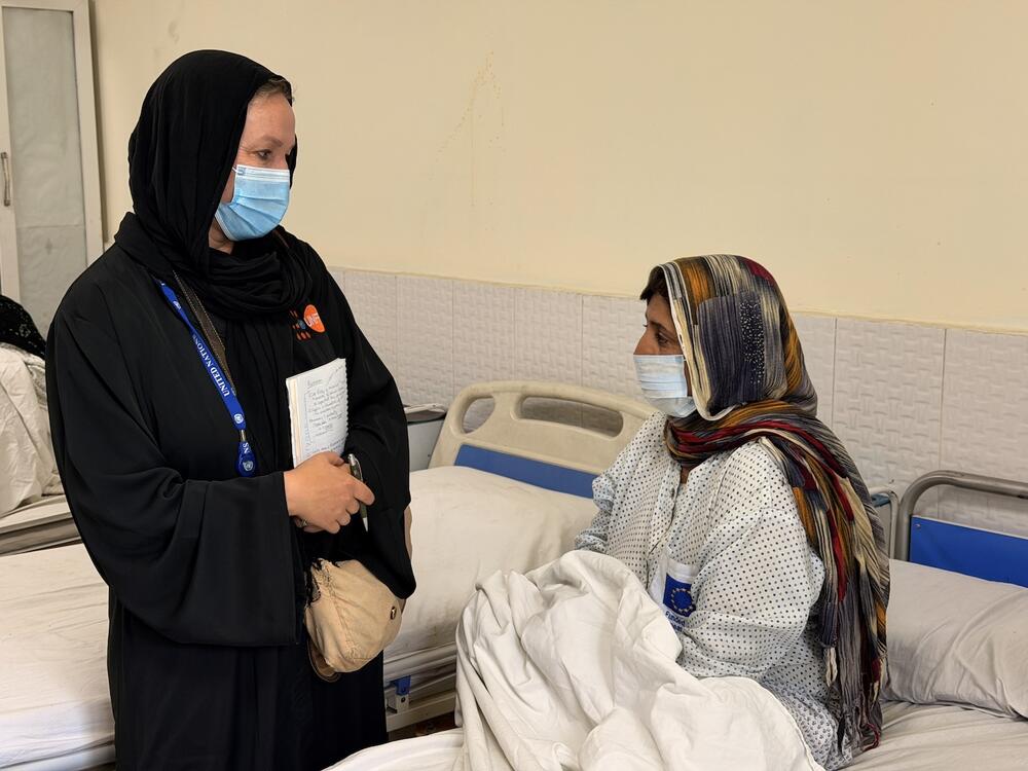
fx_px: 1425
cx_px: 514
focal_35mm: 48
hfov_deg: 39.7
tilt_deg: -9.6
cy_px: 386
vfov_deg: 30.3
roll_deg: +0.6
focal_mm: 6.76
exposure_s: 1/50
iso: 125
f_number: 1.78
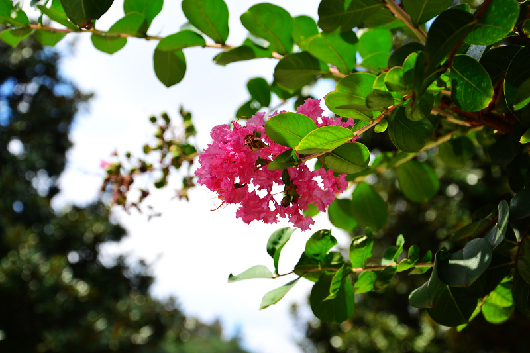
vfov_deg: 20.2
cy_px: 176
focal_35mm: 68
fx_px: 993
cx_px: 265
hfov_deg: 29.9
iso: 100
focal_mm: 45
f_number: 7.1
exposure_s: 1/250
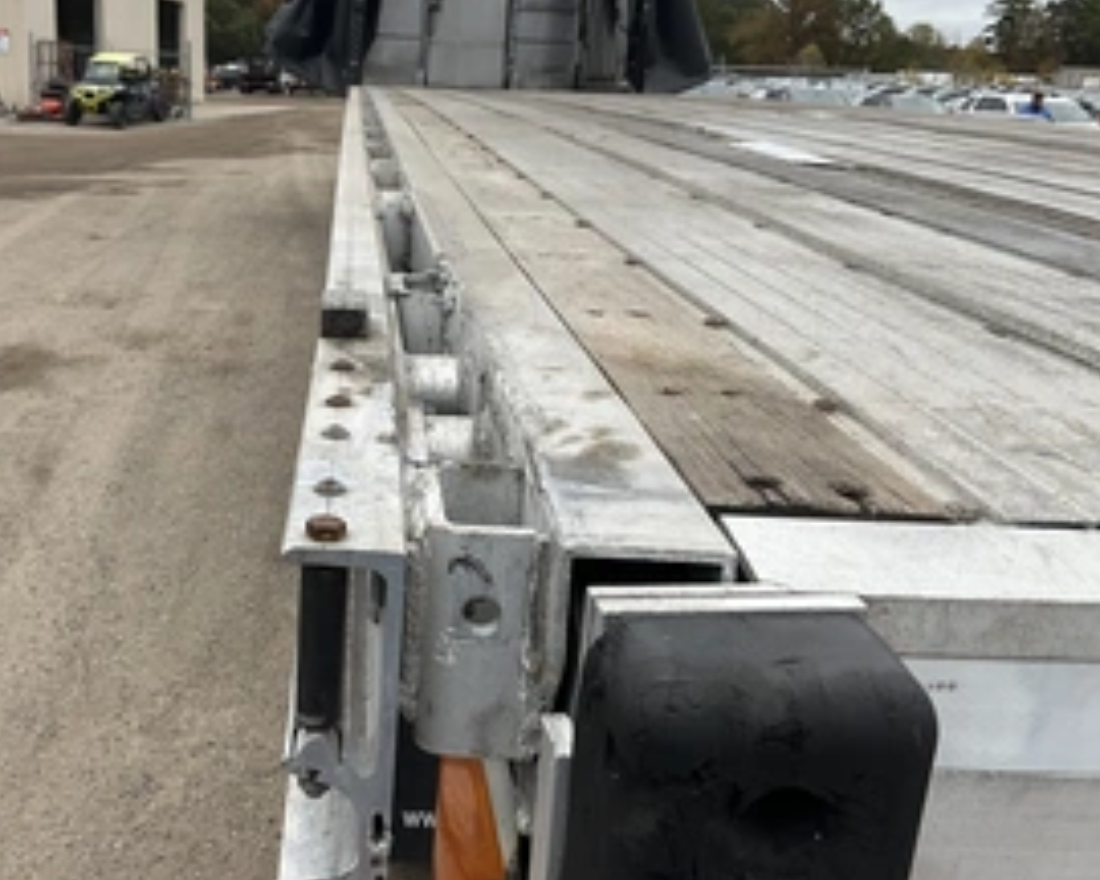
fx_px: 1367
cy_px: 436
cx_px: 334
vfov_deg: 35.7
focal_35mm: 42
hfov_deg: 43.0
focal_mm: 3
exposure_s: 1/551
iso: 25
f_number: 1.8
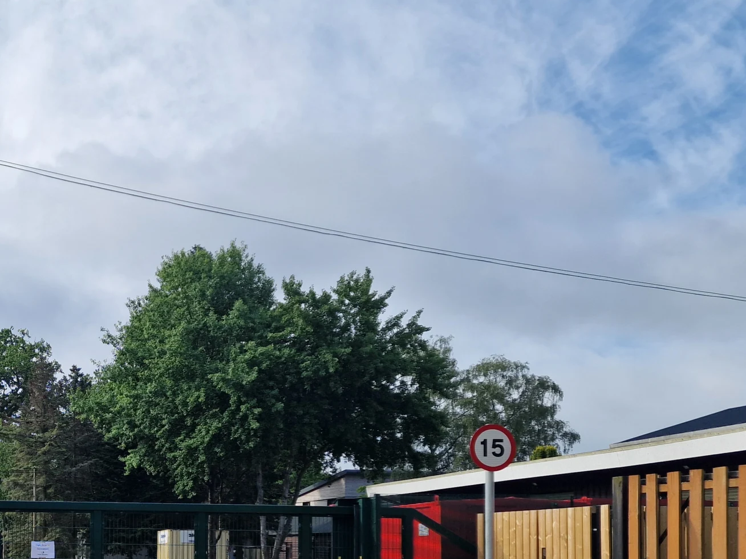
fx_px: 970
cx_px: 59
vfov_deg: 30.7
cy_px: 505
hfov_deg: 38.8
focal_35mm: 45
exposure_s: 1/906
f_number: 1.8
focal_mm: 6.4
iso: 50
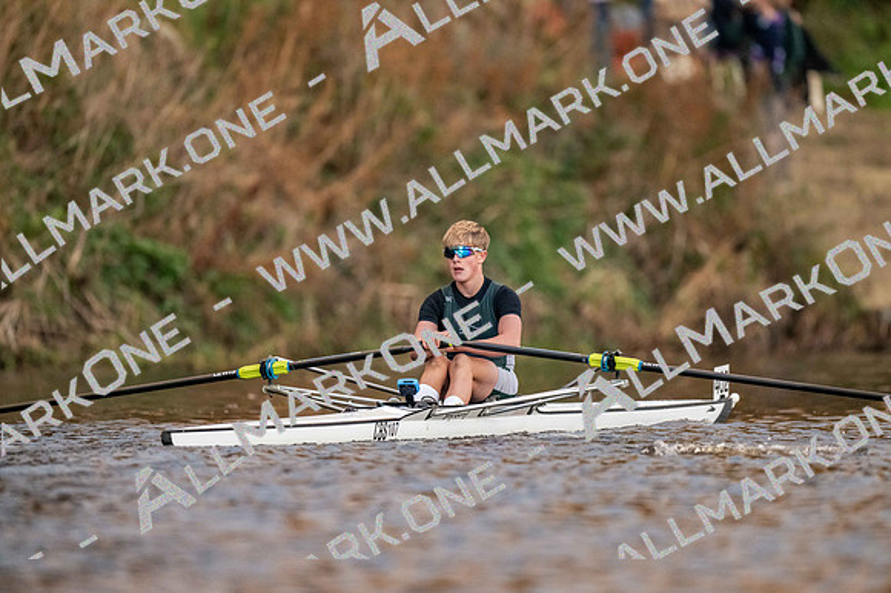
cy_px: 296
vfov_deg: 2.3
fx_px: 14844
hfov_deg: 3.4
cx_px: 446
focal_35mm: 600
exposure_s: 1/2000
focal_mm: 600
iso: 5600
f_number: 4
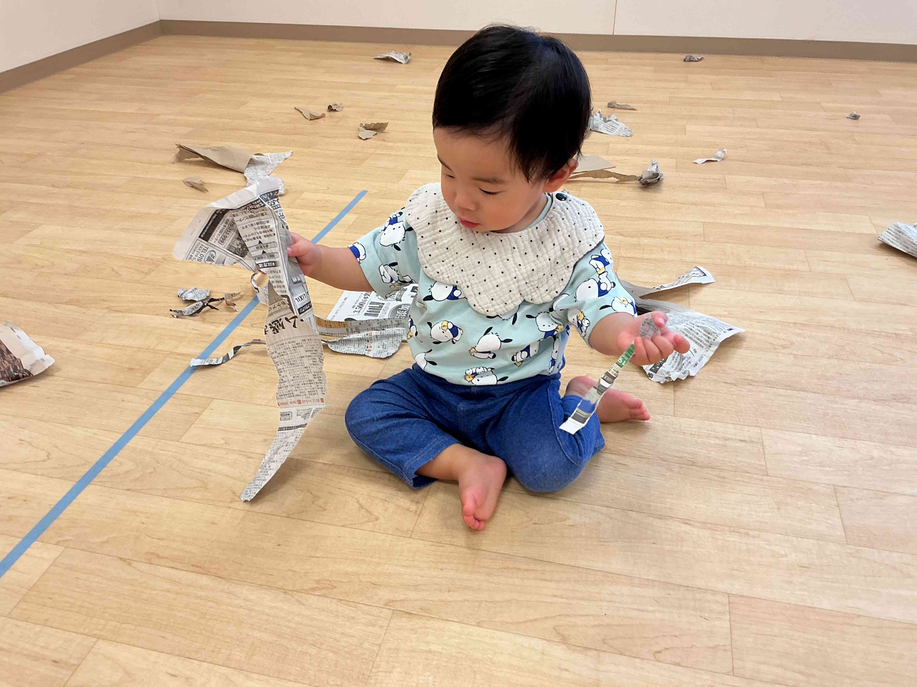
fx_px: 768
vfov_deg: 48.2
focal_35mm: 29
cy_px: 344
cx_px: 458
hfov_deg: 61.7
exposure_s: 1/100
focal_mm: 3
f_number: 1.8
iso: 25
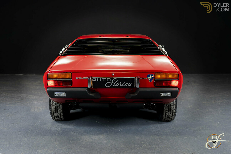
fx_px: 314
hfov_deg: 40.3
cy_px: 77
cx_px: 116
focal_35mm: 49
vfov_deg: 27.5
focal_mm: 49
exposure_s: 1/2.5
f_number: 7.1
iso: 250
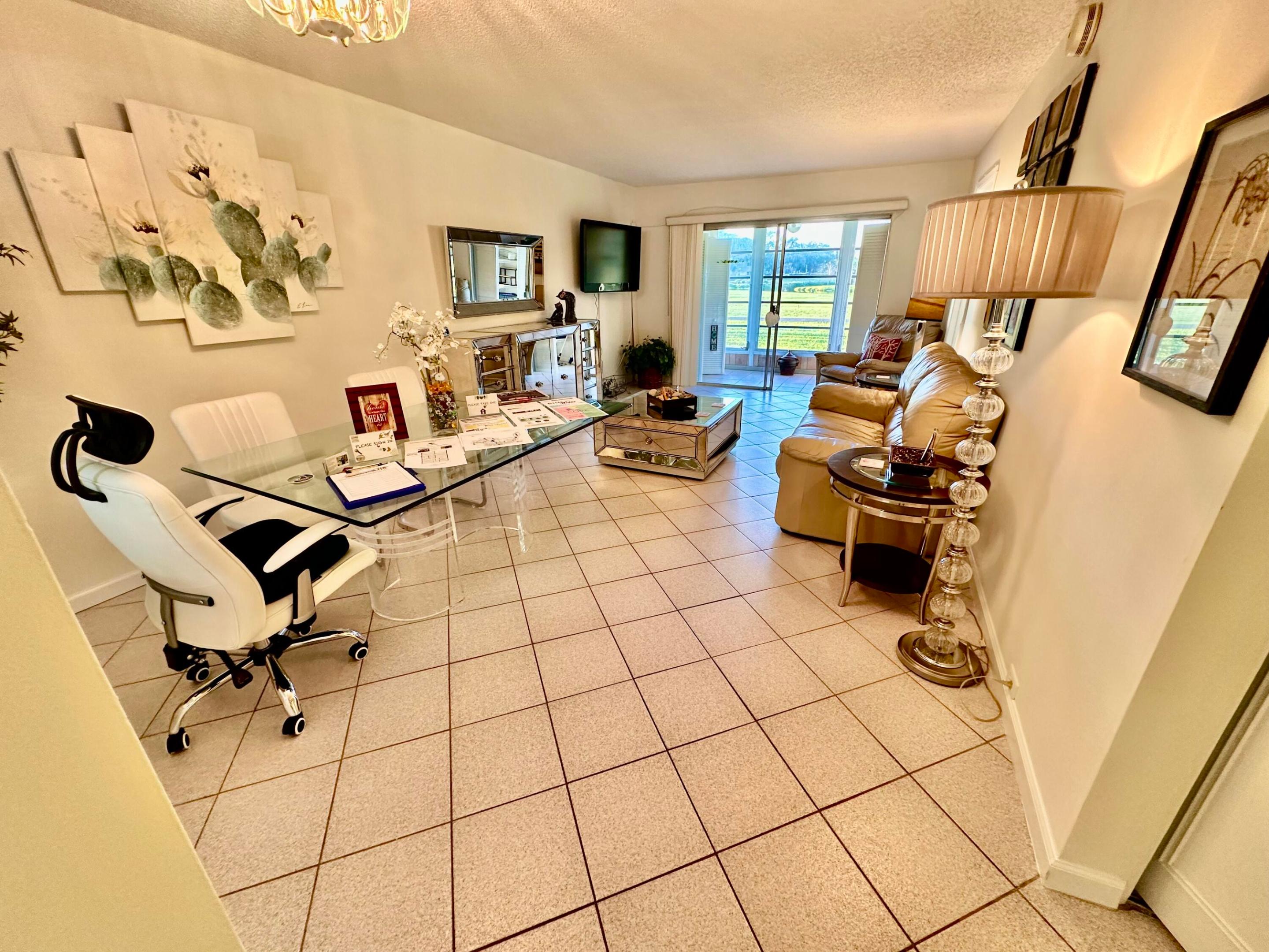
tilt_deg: -22.3
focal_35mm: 14
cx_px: 634
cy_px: 476
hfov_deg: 102.1
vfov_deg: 85.7
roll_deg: +0.7
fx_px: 513
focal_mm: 2.22
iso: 200
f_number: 2.2
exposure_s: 1/60
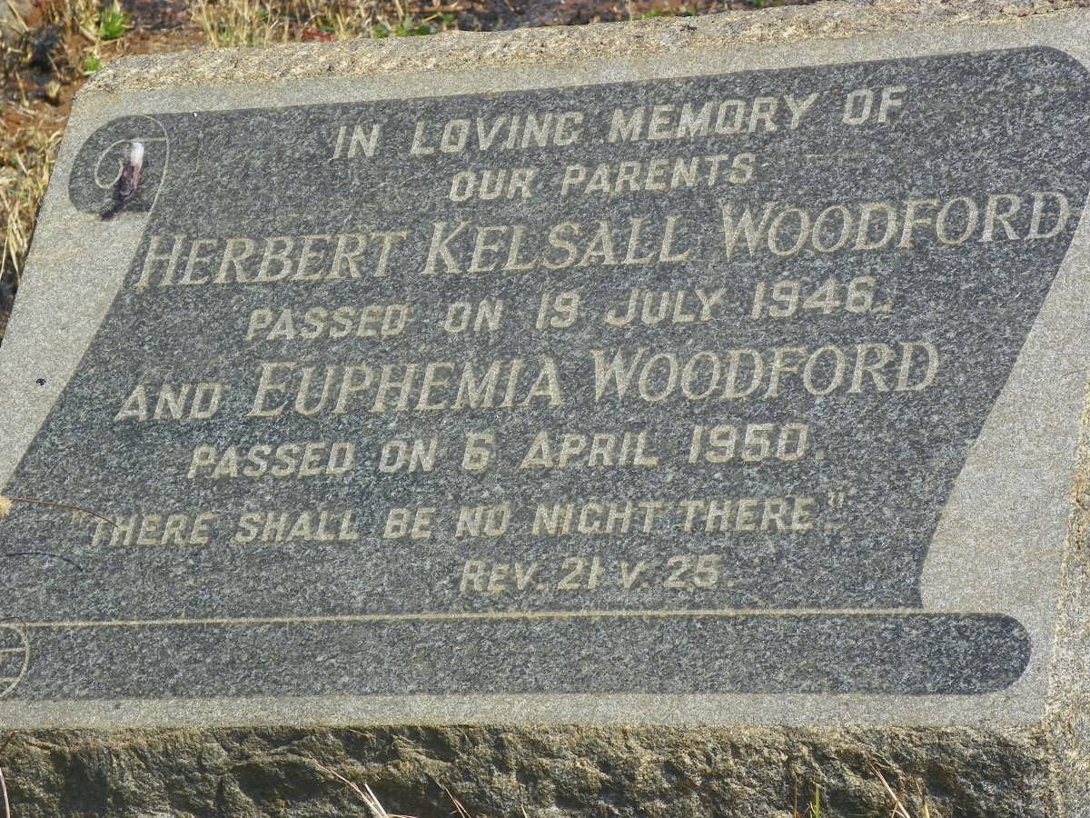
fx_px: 3873
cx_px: 545
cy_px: 409
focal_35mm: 123
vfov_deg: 12.0
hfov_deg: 16.0
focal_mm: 21.9
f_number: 4.5
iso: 64
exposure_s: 1/250
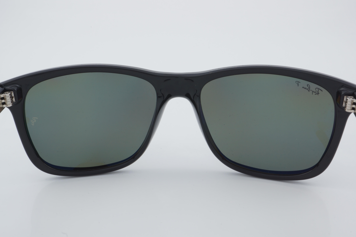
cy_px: 118
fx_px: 519
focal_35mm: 52
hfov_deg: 37.9
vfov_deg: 25.8
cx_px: 178
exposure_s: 1/4
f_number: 32
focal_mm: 35
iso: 100
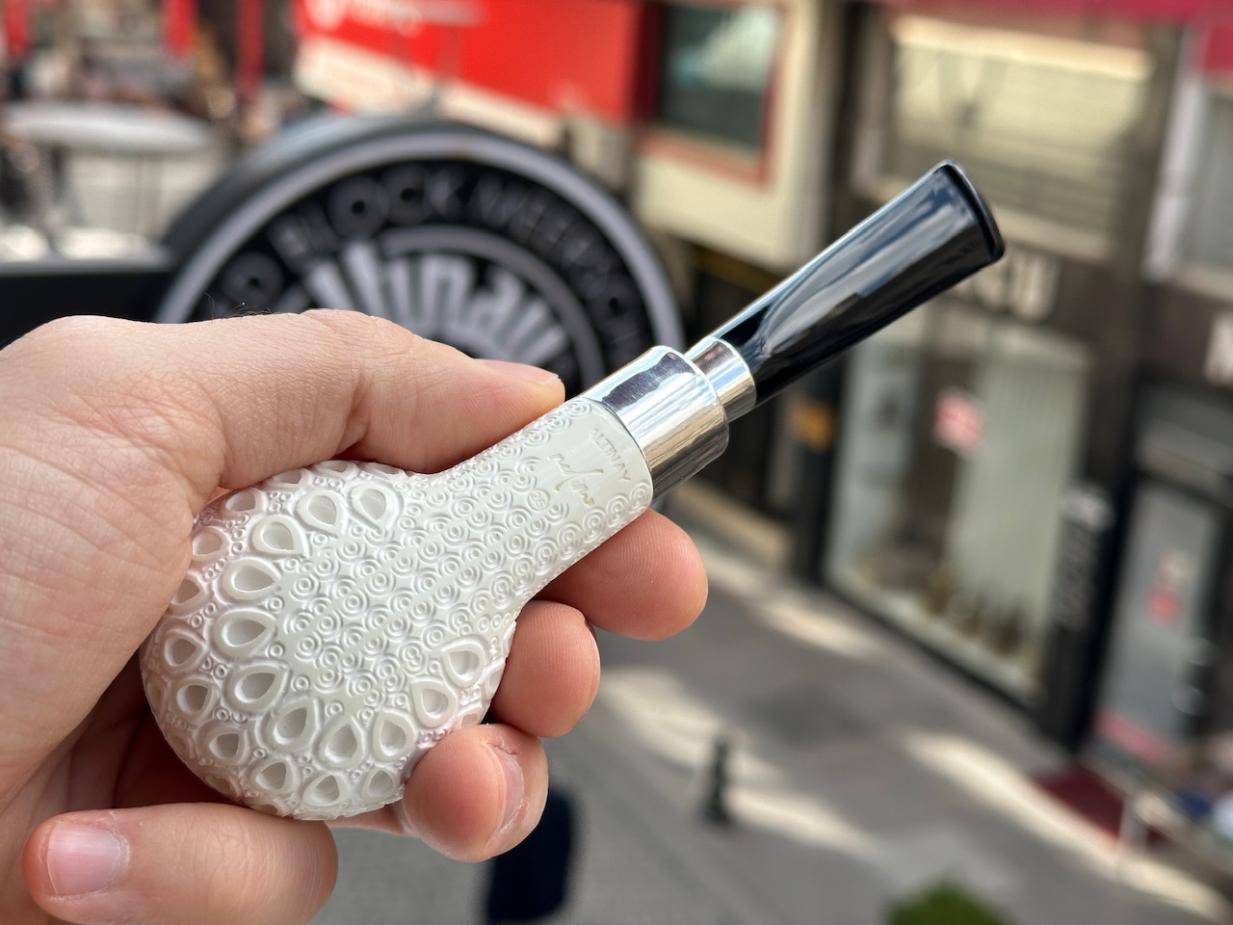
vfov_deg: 30.3
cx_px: 616
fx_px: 1710
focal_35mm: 48
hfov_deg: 39.7
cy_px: 462
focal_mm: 6.86
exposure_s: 1/980
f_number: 1.78
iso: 64
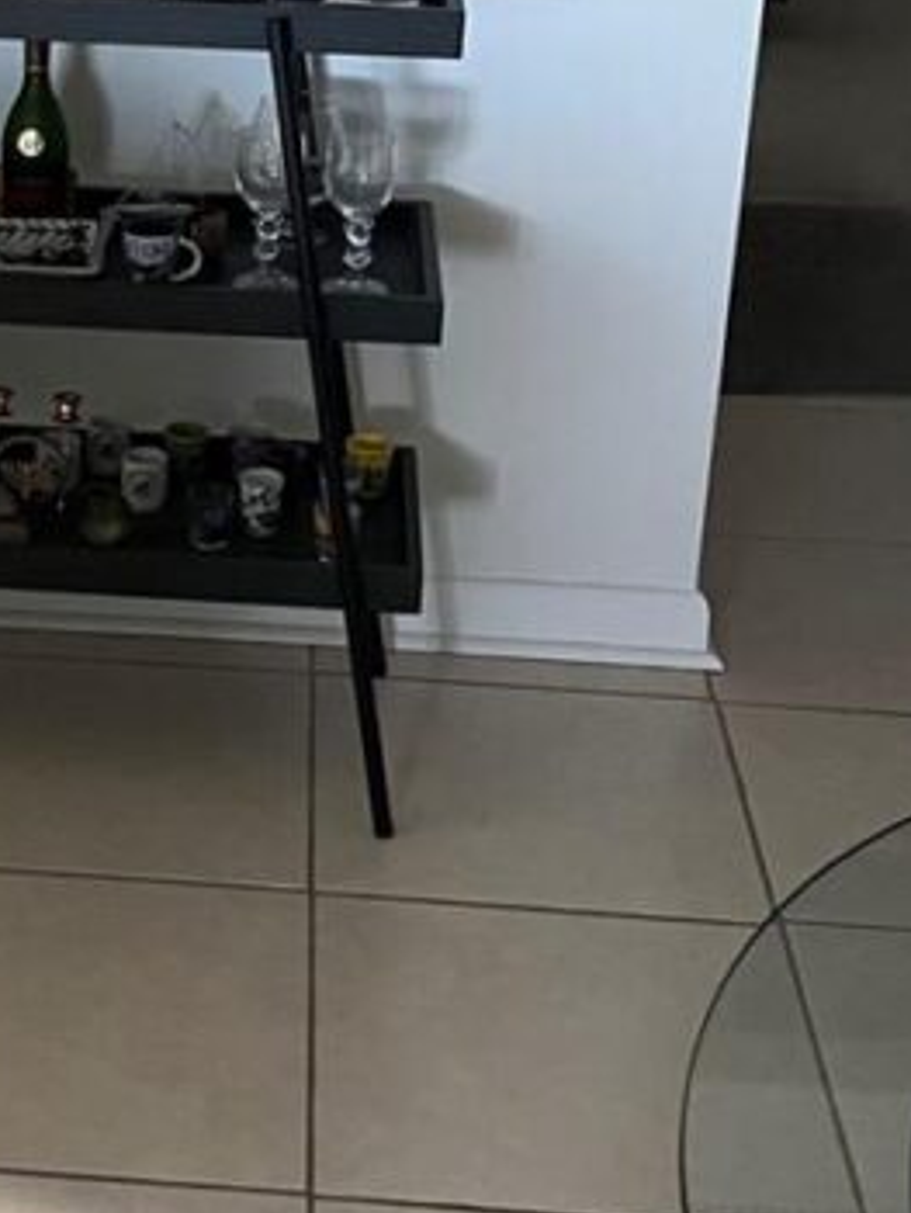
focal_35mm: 76
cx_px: 121
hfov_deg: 19.1
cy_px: 256
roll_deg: -1.5
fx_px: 2664
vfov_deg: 25.2
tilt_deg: -21.4
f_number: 1.6
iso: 500
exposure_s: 1/40
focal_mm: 5.1
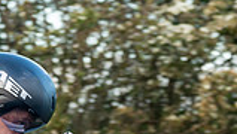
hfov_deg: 5.1
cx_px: 14
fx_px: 2681
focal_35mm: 426
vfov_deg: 2.9
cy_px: 136
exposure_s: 1/800
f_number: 3.5
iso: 800
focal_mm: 76
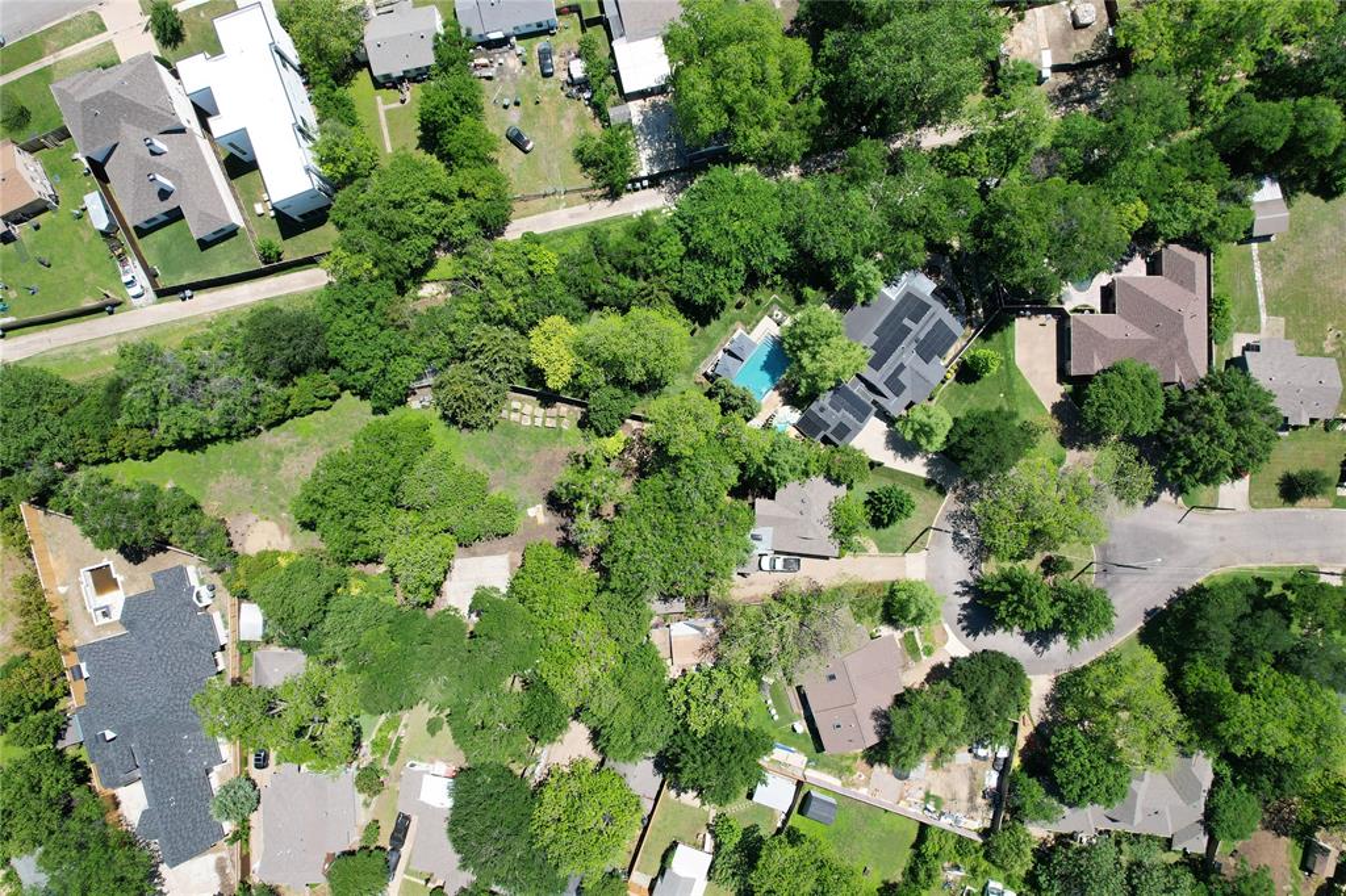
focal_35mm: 22
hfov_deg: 78.6
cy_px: 448
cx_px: 673
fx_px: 822
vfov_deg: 57.2
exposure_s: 1/2000
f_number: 2.8
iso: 150
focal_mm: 8.38
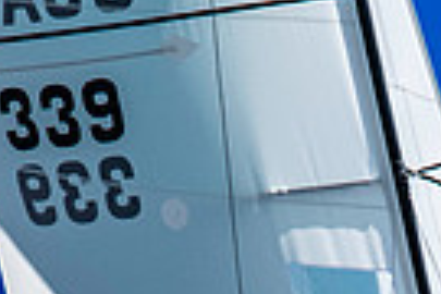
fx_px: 25968
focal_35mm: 2120
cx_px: 384
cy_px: 669
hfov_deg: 1.0
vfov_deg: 0.6
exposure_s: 1/6400
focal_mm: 300
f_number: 5.6
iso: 500
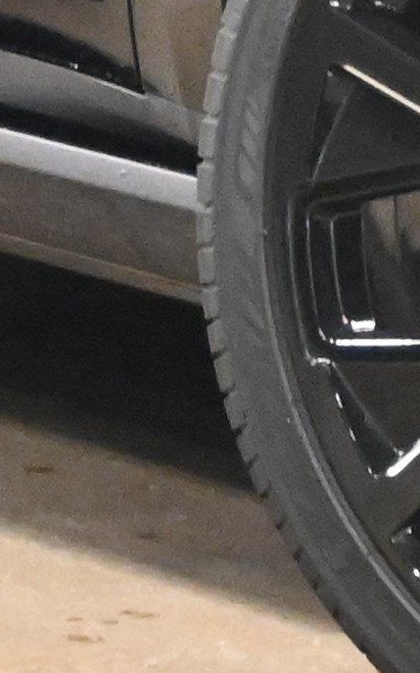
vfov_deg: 4.7
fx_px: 8173
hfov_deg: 2.9
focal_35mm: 446
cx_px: 771
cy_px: -461
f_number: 5.3
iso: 5600
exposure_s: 1/60
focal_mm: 36
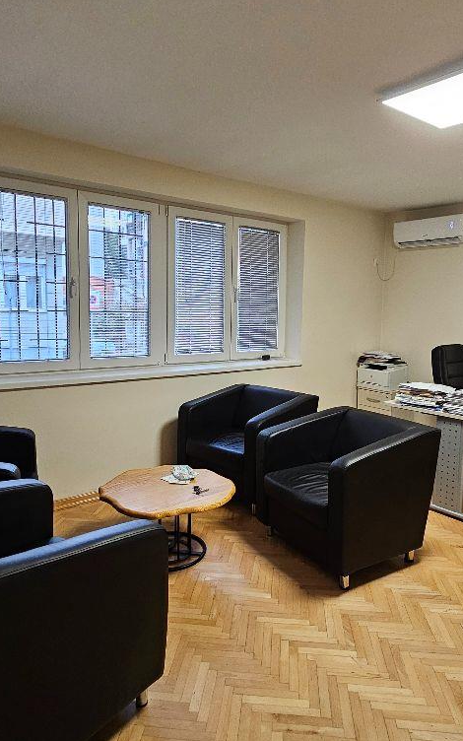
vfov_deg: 79.6
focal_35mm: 22
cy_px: 353
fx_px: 444
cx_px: 255
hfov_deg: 55.0
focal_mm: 2.2
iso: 320
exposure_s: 1/50
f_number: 2.2
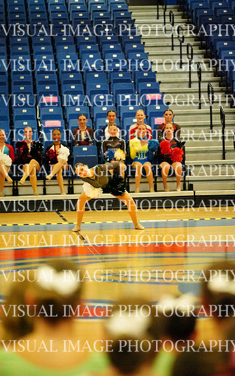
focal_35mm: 154
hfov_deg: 8.5
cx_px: 114
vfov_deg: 13.6
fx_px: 1578
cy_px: 188
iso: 25600
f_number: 2.8
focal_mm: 150
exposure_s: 1/1600
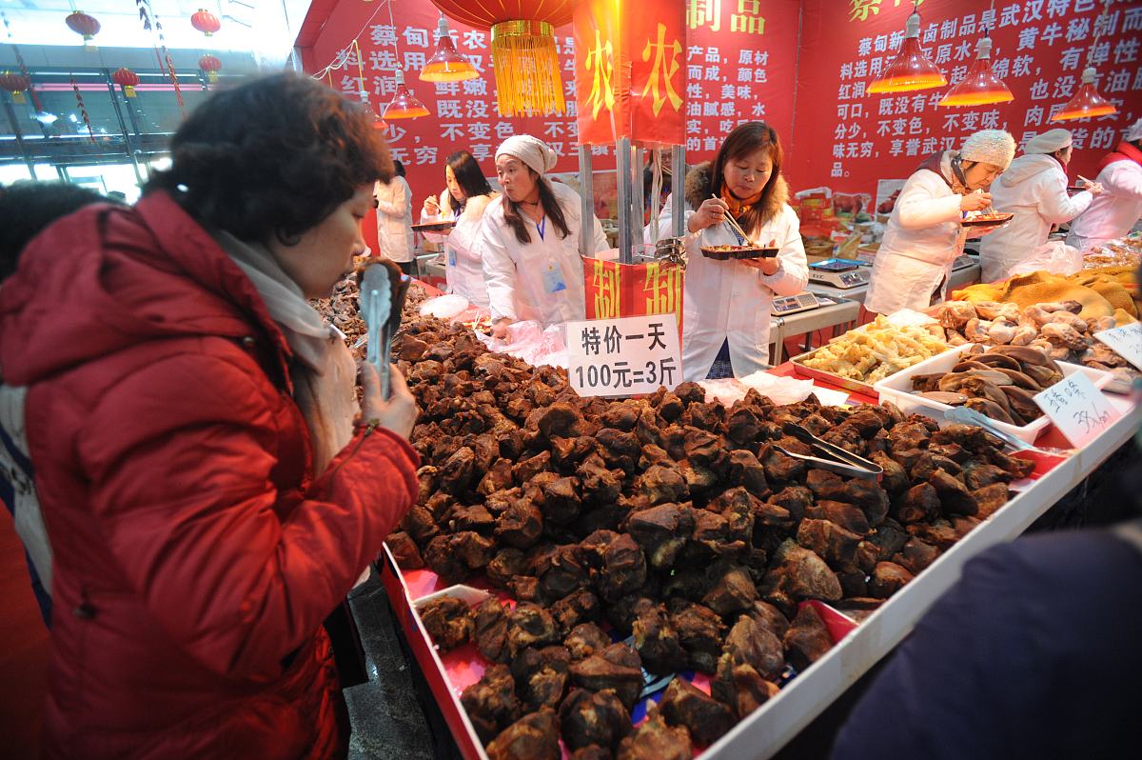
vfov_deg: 70.3
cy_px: 380
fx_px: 539
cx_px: 571
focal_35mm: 17
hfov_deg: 93.3
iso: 1600
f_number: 4
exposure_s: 1/200
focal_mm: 17
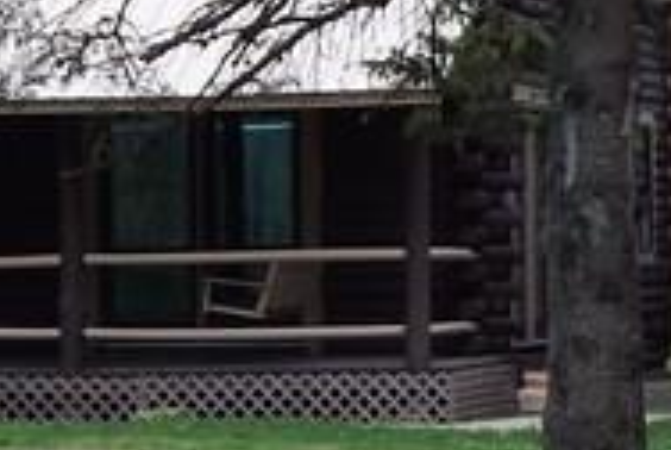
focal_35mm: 243
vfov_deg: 5.7
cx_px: 396
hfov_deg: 8.5
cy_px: 339
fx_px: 4536
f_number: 3.6
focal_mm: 7.7
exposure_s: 1/80
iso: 125
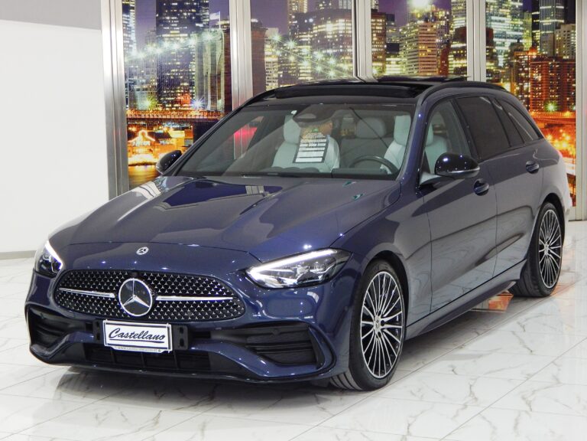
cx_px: 294
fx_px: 1441
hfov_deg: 23.0
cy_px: 220
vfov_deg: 17.4
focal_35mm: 85
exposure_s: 1/30
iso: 280
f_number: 4.3
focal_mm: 15.3
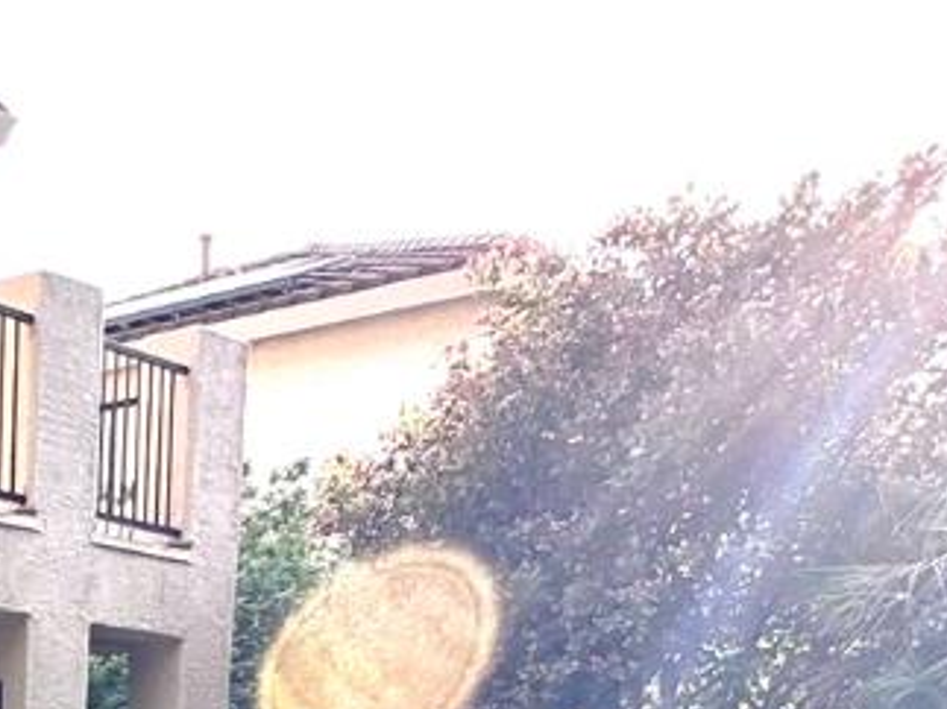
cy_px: 1126
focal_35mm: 65
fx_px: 1778
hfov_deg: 27.1
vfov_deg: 19.2
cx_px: -123
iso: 40
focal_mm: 2.22
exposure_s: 1/275
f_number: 2.2
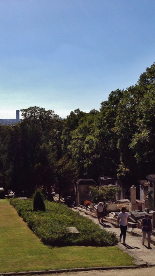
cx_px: 14
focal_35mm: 49
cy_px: 138
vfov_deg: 42.1
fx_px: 358
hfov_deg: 23.7
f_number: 2.4
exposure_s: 1/2169
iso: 50
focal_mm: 4.13
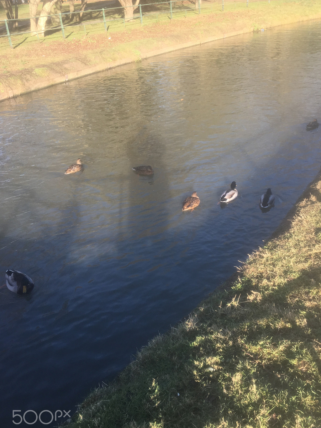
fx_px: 420
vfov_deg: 53.9
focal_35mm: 34
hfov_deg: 41.7
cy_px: 208
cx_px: 181
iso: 25
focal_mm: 4.15
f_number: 2.2
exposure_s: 1/278
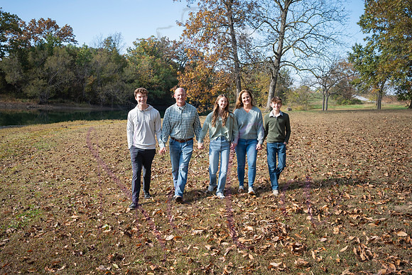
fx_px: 397
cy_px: 138
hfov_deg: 54.8
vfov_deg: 38.2
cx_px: 208
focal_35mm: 35
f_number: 6.3
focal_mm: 32
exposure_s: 1/640
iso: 400
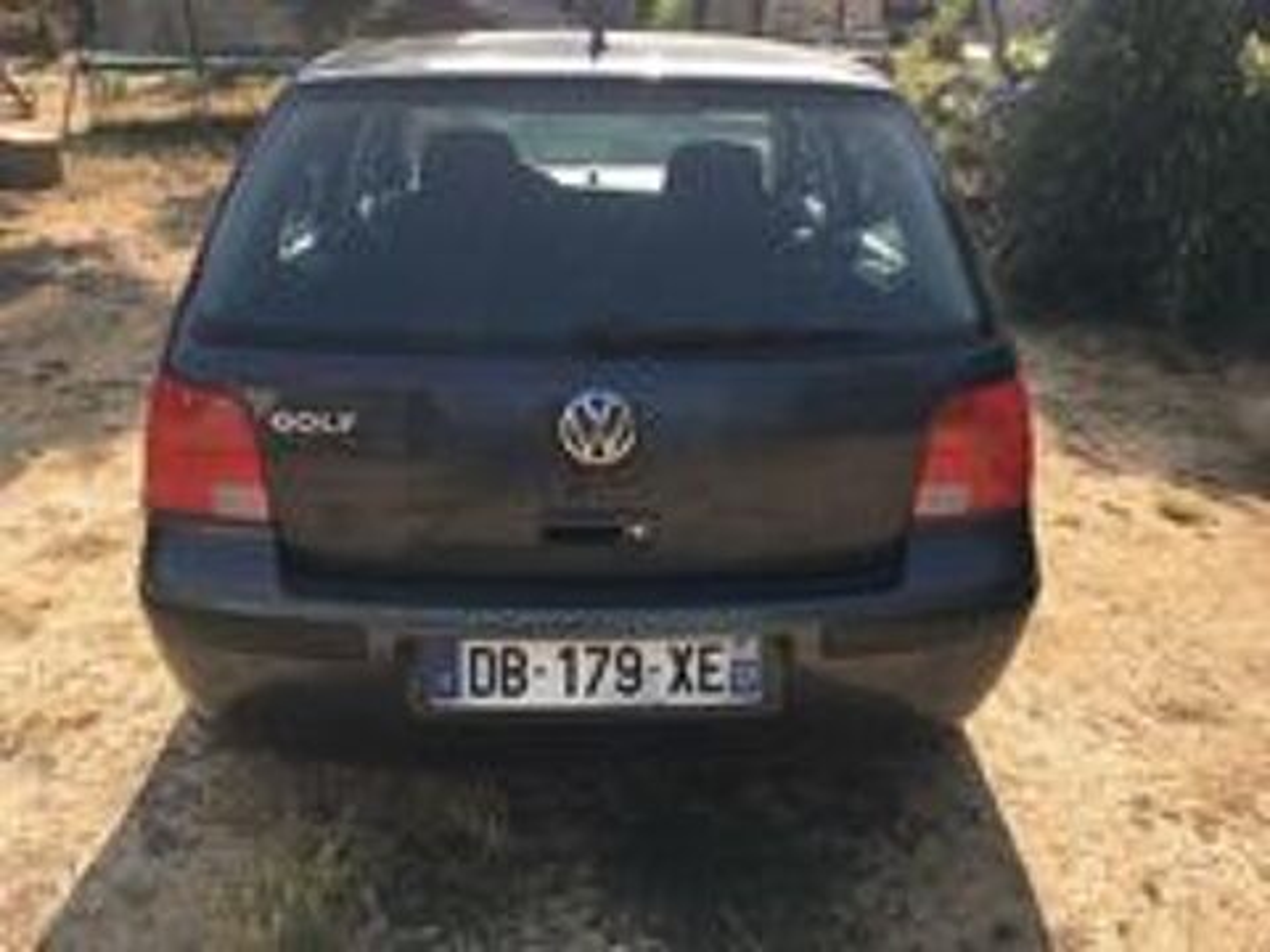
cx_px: 635
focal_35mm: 29
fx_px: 1064
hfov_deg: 61.7
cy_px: 476
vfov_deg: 48.2
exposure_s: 1/663
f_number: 2.2
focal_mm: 4.15
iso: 25
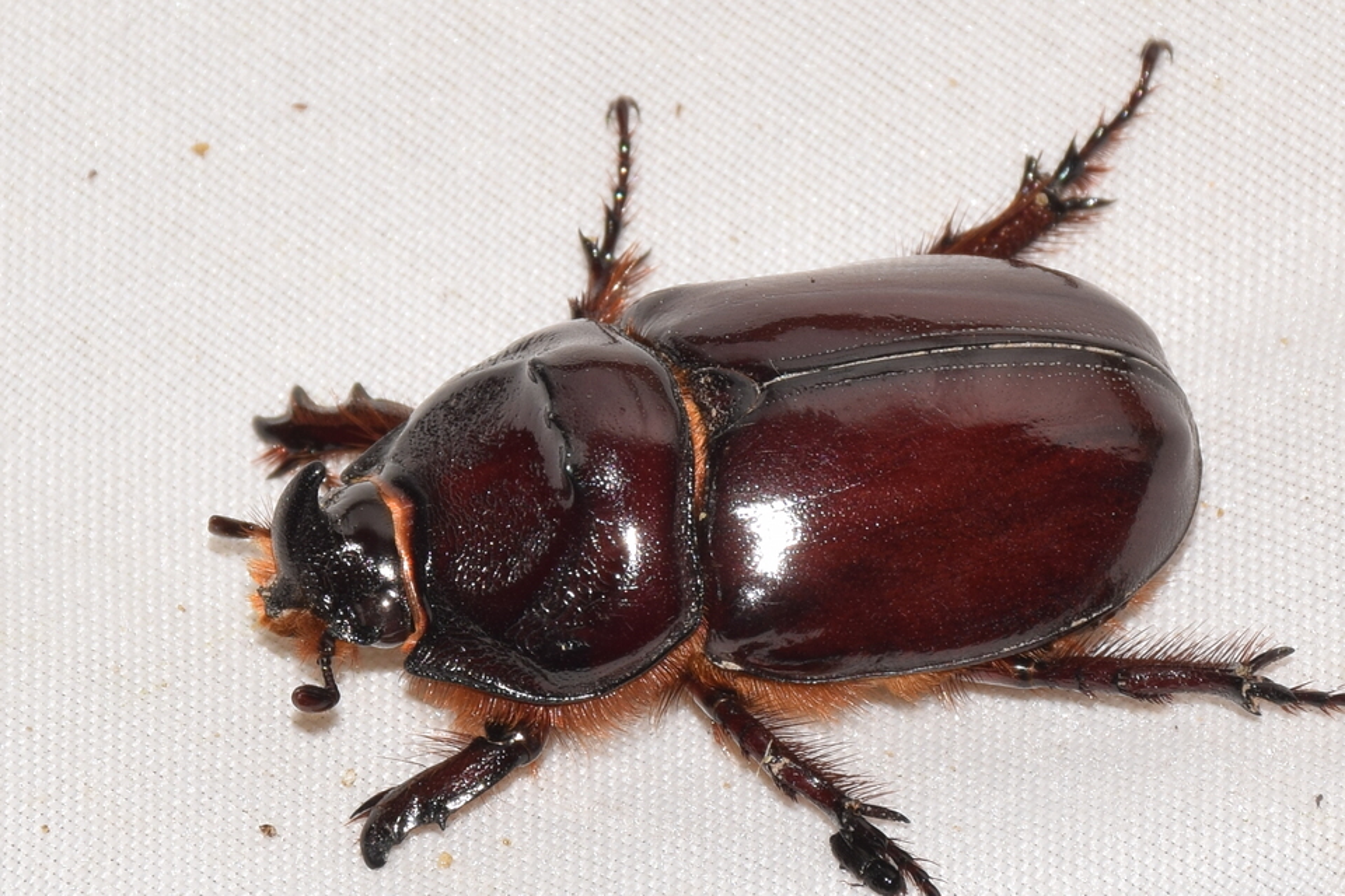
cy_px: 448
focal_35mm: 210
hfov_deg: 9.8
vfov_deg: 6.5
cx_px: 672
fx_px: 7845
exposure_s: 1/160
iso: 100
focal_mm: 140
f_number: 13
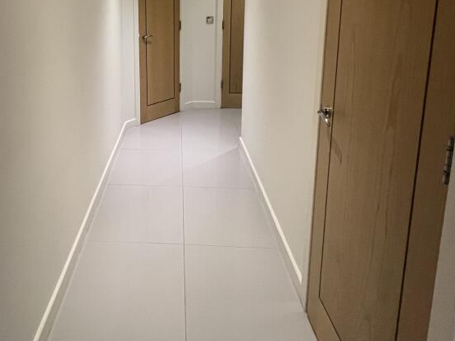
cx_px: 159
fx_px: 315
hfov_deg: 69.9
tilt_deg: -9.1
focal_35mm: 24
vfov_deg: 51.7
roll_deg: +0.3
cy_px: 50
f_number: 1.8
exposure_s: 1/60
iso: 320
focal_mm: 1.57
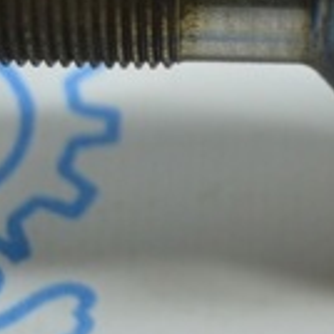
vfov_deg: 9.5
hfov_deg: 9.3
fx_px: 1987
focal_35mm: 182
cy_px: -6
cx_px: 503
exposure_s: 1/80
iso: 400
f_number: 4.2
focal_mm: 30
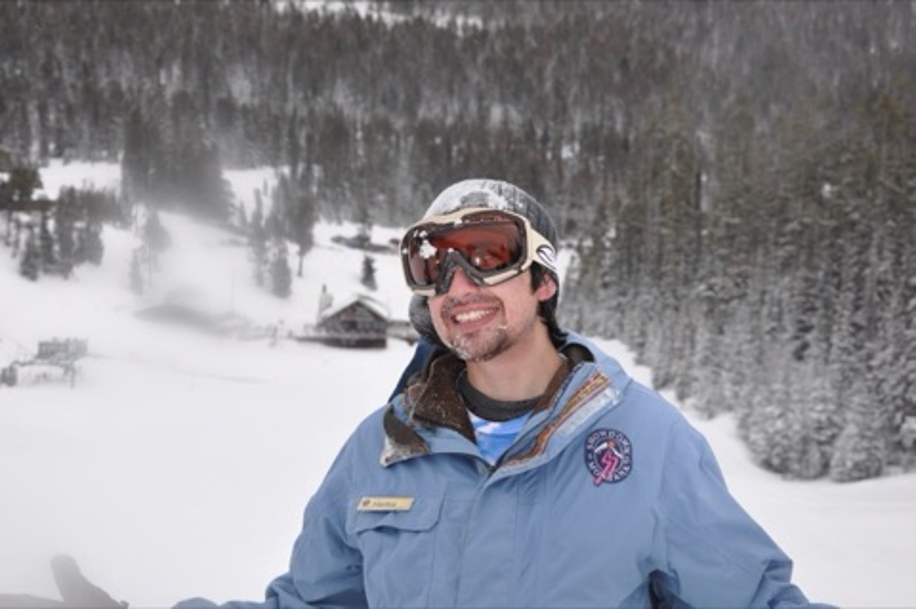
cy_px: 304
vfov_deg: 17.5
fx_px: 1983
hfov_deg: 26.0
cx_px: 458
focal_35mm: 78
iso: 200
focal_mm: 52
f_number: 9
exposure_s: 1/200
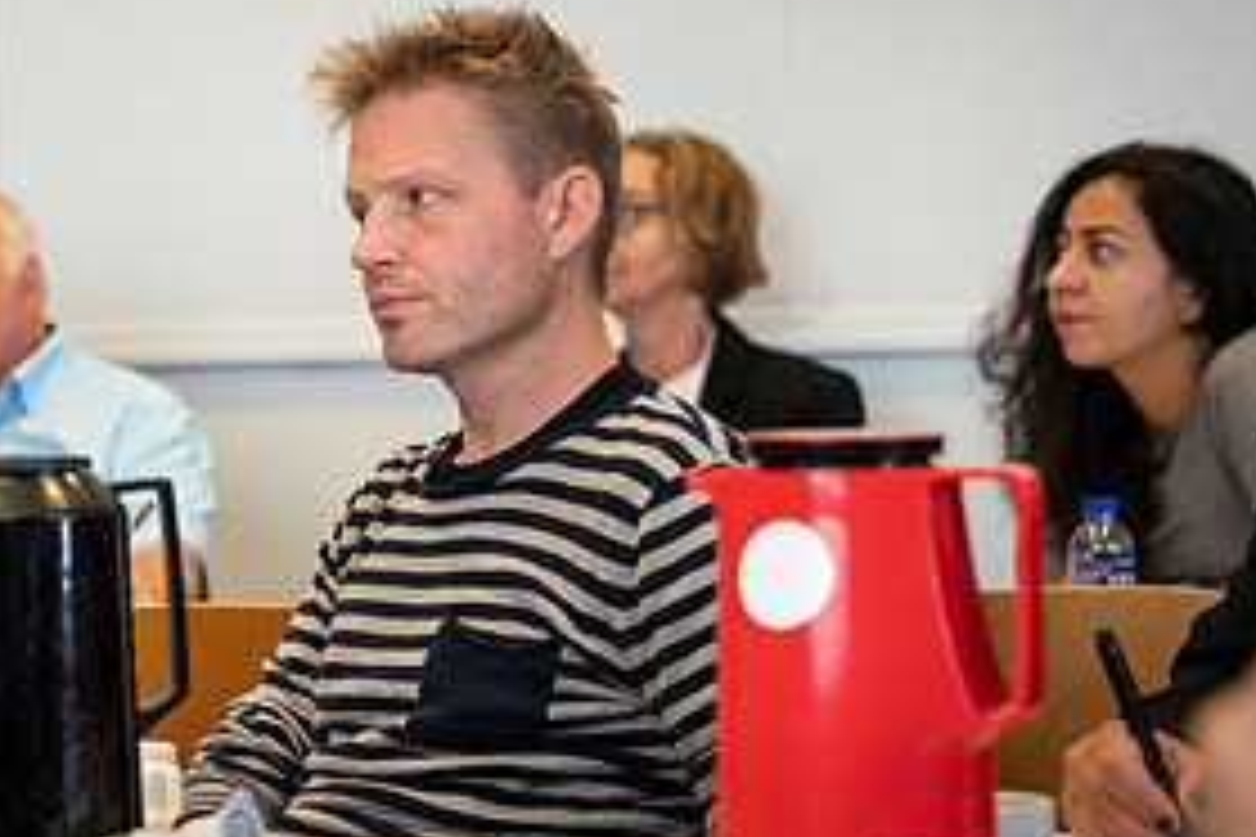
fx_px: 3698
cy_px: 439
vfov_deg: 12.9
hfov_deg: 18.8
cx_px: 0
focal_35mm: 106
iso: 640
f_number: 2.8
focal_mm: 51
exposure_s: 1/125
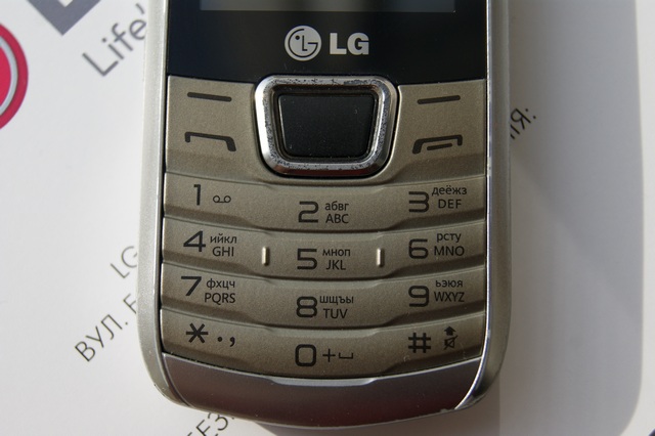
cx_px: 328
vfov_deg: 18.2
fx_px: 1364
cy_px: 218
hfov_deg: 27.0
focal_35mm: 75
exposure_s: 1/320
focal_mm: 50
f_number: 6.3
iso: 100
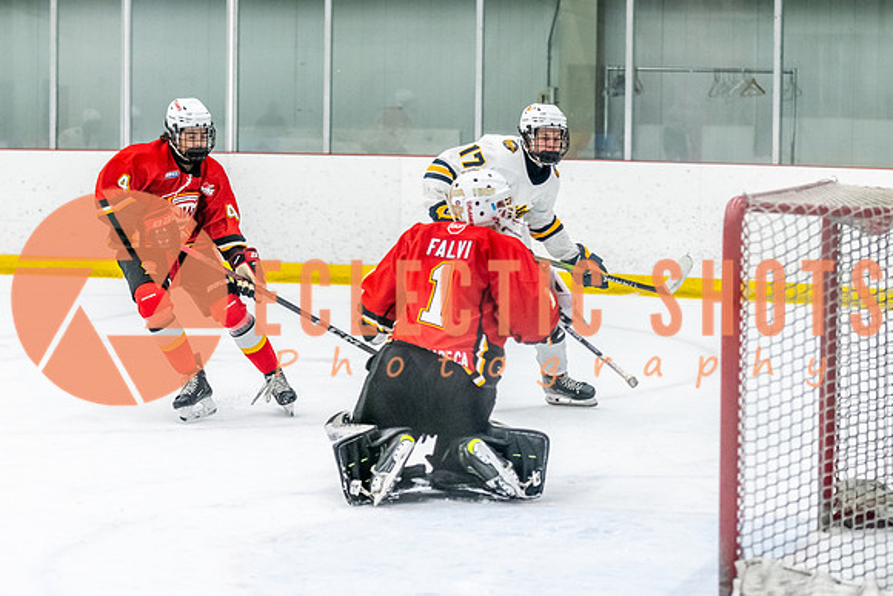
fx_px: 3094
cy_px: 279
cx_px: 387
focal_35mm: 125
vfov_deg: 11.0
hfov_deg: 16.4
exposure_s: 1/800
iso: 3200
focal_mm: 82
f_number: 2.8
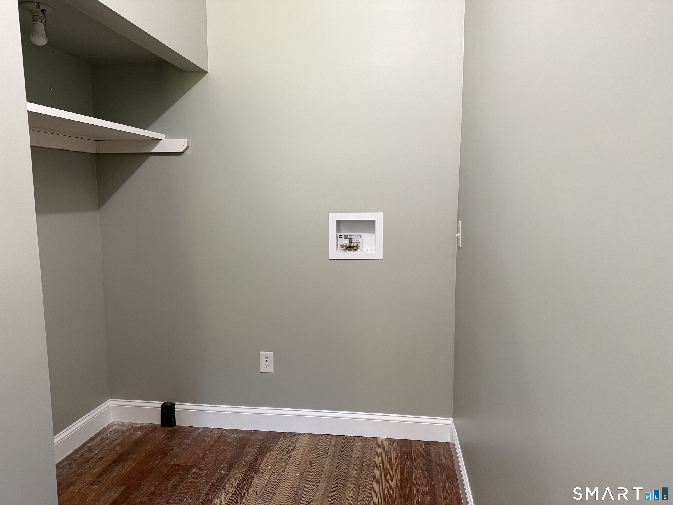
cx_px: 336
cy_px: 252
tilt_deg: -7.4
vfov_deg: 56.8
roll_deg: +0.8
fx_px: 467
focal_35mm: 24
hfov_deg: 71.6
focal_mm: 6.76
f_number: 1.78
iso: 320
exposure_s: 1/60
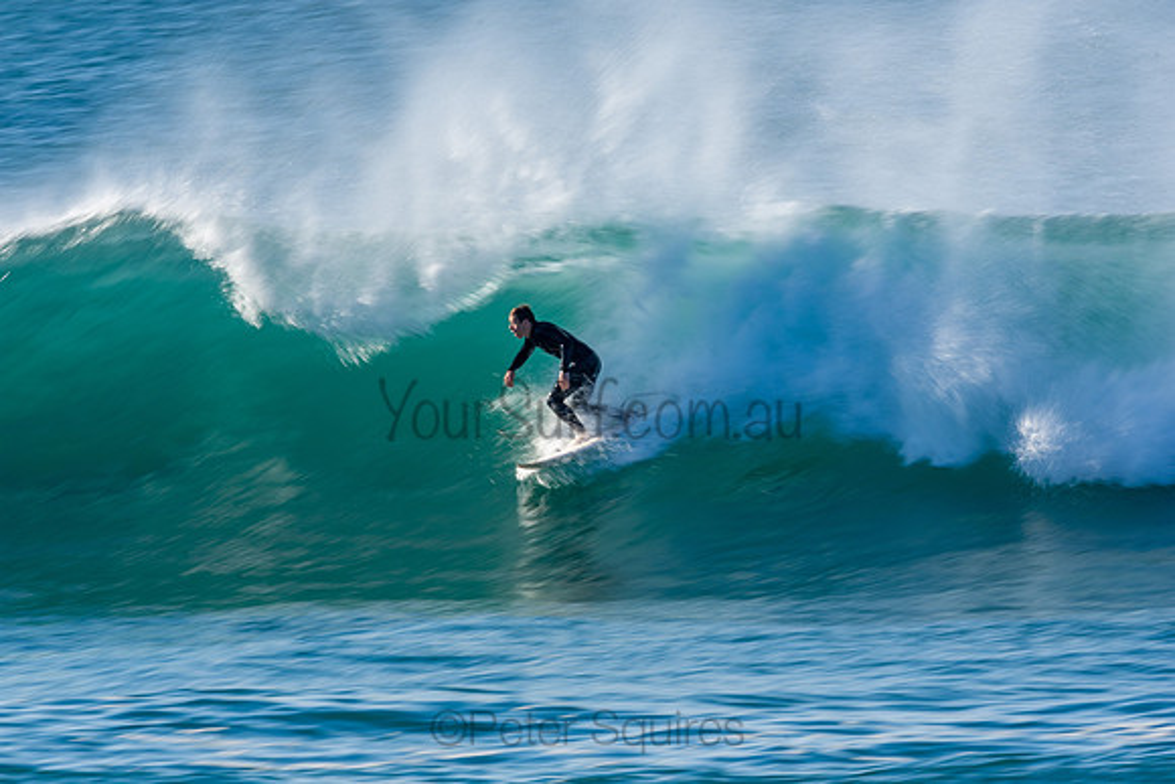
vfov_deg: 1.8
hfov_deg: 2.7
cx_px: 588
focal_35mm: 750
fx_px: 24484
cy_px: 392
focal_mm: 500
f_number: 20
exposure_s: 1/40
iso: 100
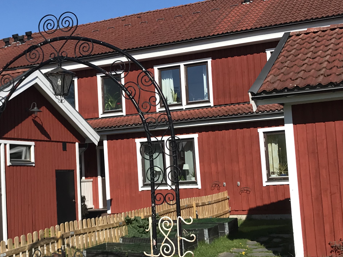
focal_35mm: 60
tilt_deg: +6.3
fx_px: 594
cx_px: 122
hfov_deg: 32.0
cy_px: 131
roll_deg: +2.8
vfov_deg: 24.4
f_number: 1.8
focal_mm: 3.99
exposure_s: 1/2519
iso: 20
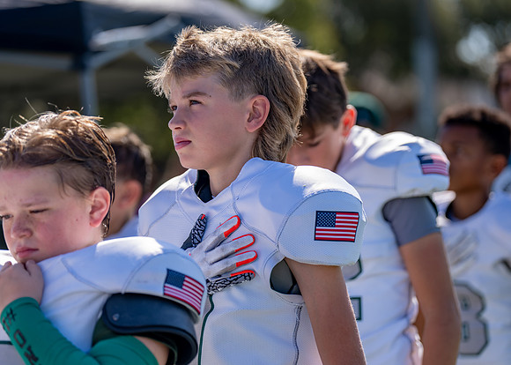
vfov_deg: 10.8
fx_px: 1928
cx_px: 243
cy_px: 179
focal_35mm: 133
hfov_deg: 15.1
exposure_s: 1/1250
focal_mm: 121
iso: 100
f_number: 2.8
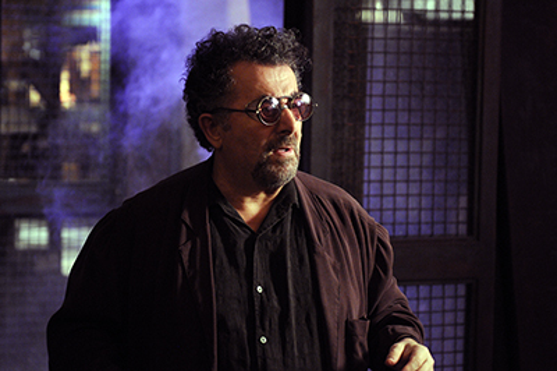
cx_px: 278
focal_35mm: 105
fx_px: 1623
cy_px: 186
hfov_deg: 19.5
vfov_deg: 13.0
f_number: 2.8
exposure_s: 1/80
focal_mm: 70
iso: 1600
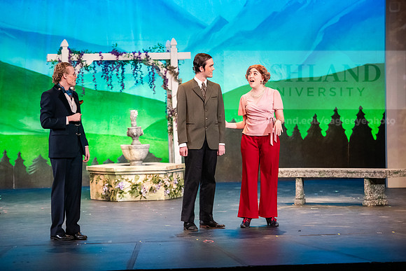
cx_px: 203
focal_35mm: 120
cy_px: 136
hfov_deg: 17.1
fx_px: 1354
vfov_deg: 11.4
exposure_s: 1/200
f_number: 3.2
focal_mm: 120
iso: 4000
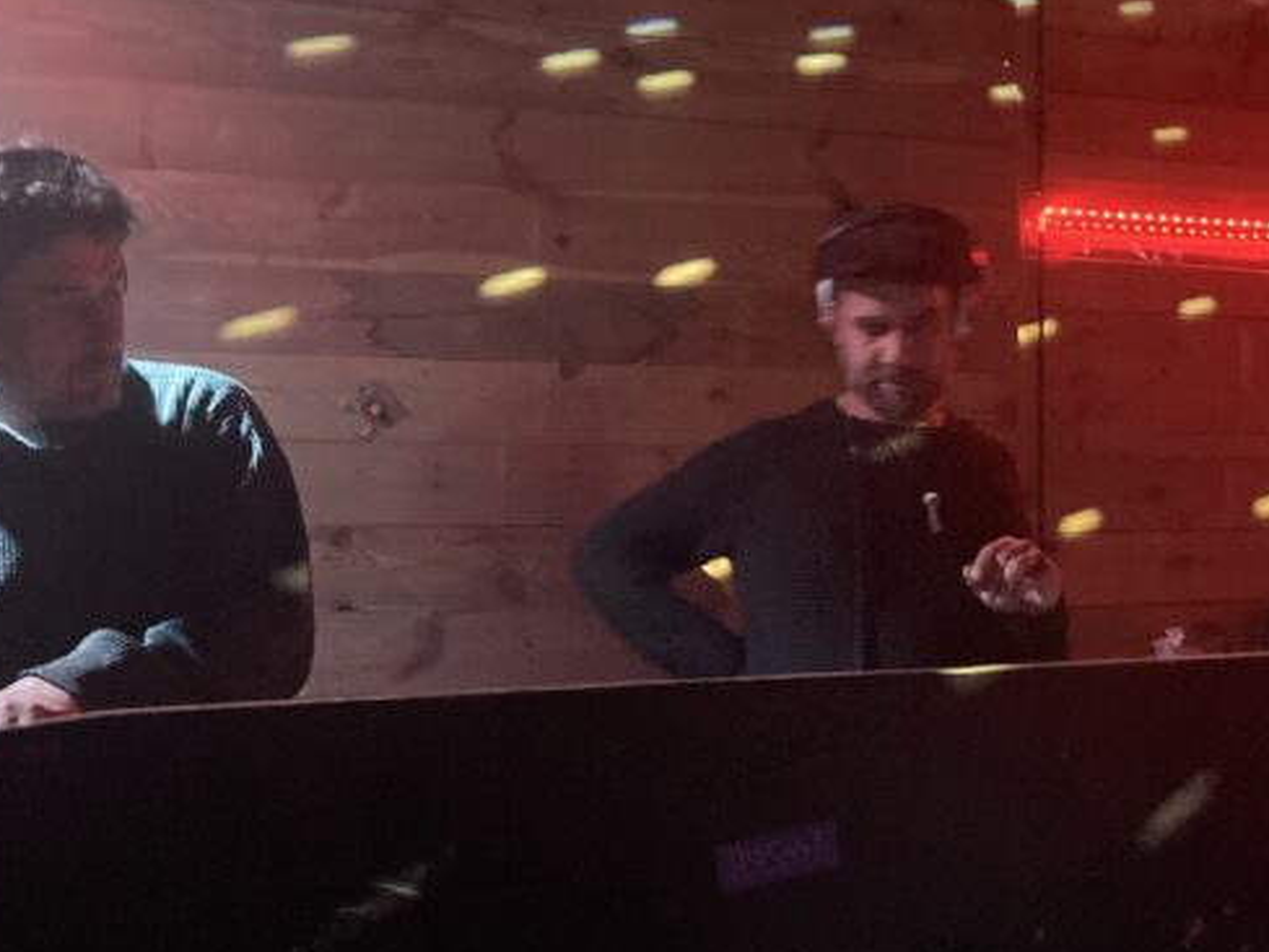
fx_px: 1613
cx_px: 542
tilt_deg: +0.3
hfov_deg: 42.8
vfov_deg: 32.7
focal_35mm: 44
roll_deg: +1.4
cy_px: 591
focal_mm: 3.99
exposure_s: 1/15
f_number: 1.8
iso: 1600
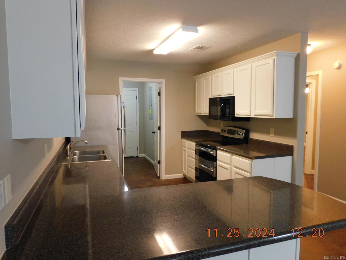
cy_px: 130
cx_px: 173
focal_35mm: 24
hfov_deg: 71.6
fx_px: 240
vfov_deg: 56.8
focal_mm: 4.3
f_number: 3.3
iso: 400
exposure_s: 1/15
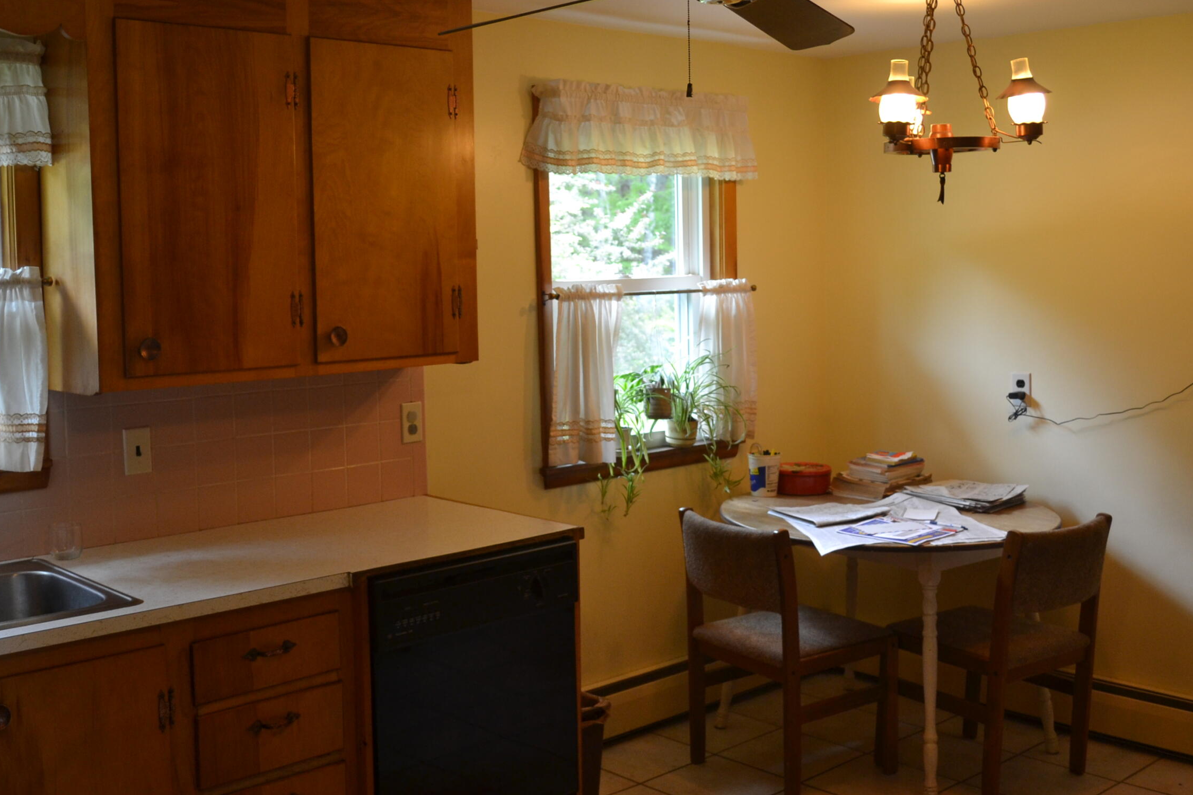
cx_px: 569
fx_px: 1325
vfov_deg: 33.3
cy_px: 337
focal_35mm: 40
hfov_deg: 48.4
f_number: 3.8
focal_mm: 20
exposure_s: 1/50
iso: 400
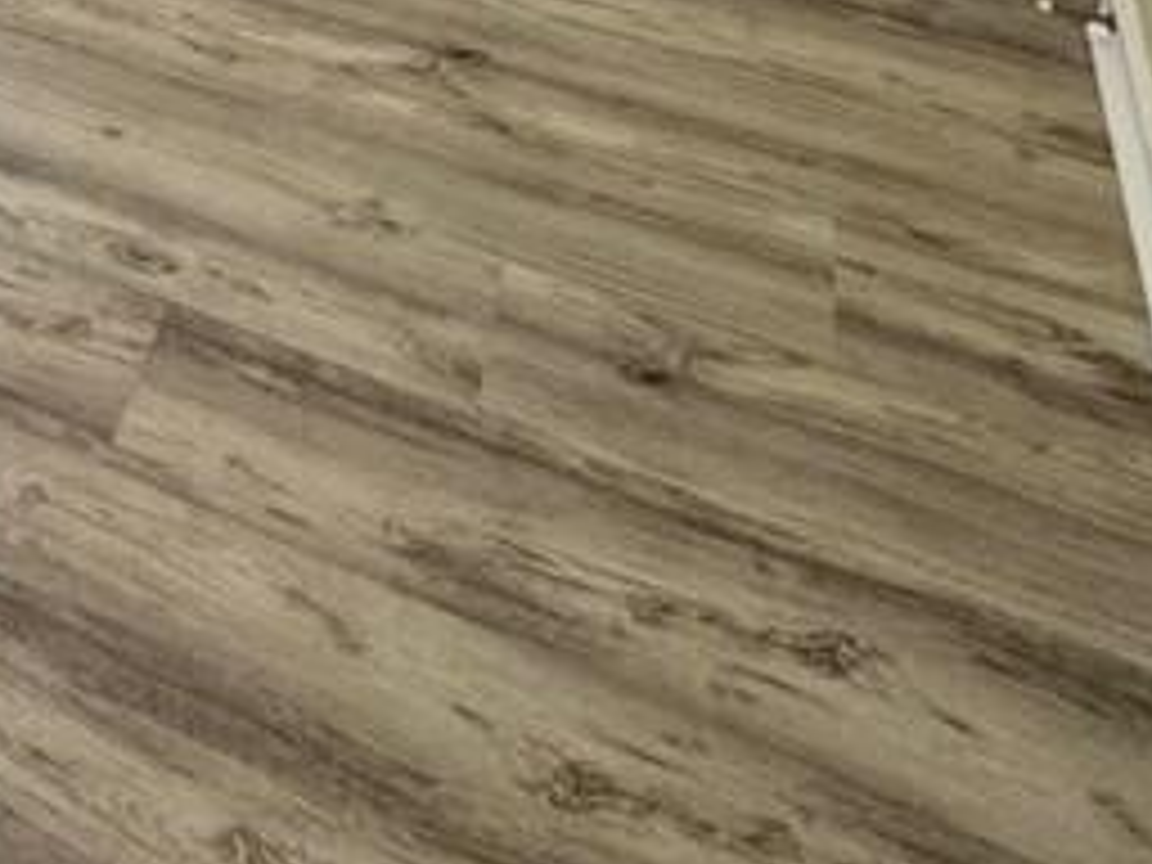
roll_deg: +2.3
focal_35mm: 56
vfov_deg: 19.0
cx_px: -274
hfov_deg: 29.1
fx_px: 1864
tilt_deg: -14.7
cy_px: -752
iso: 200
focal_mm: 2.22
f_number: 2.2
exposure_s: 1/120
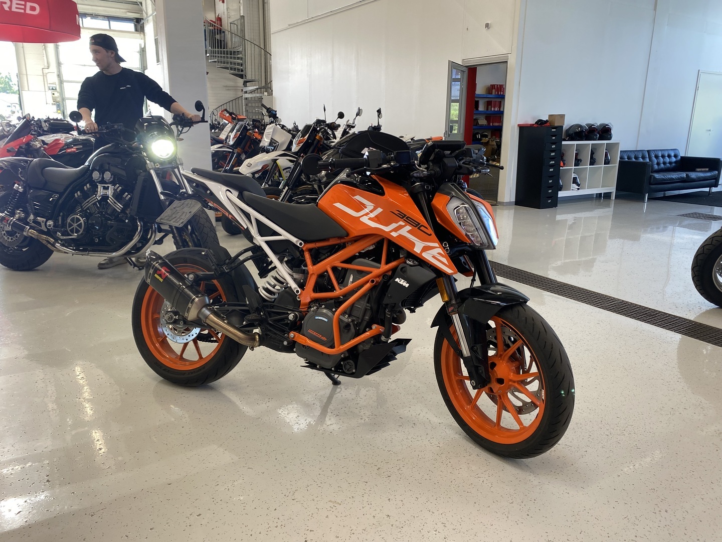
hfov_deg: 67.3
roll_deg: -0.7
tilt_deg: -12.3
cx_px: 361
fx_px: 542
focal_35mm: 26
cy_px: 271
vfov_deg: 53.1
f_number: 1.8
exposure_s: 1/100
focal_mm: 4.25
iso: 50
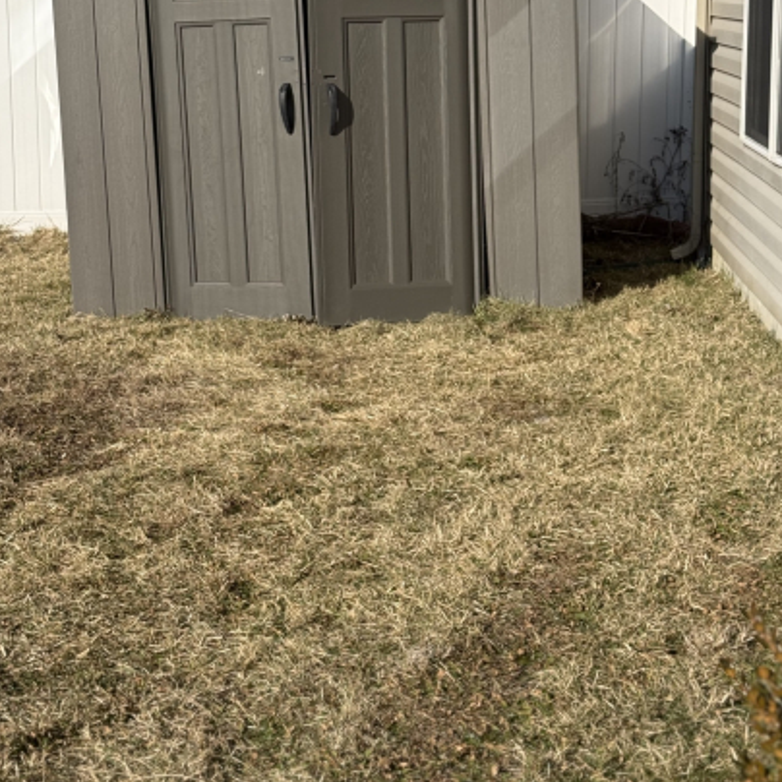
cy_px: 247
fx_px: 1789
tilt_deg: -8.4
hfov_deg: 24.7
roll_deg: +0.1
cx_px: 377
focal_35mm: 70
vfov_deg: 24.5
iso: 64
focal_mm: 6.76
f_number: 1.78
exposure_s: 1/6536
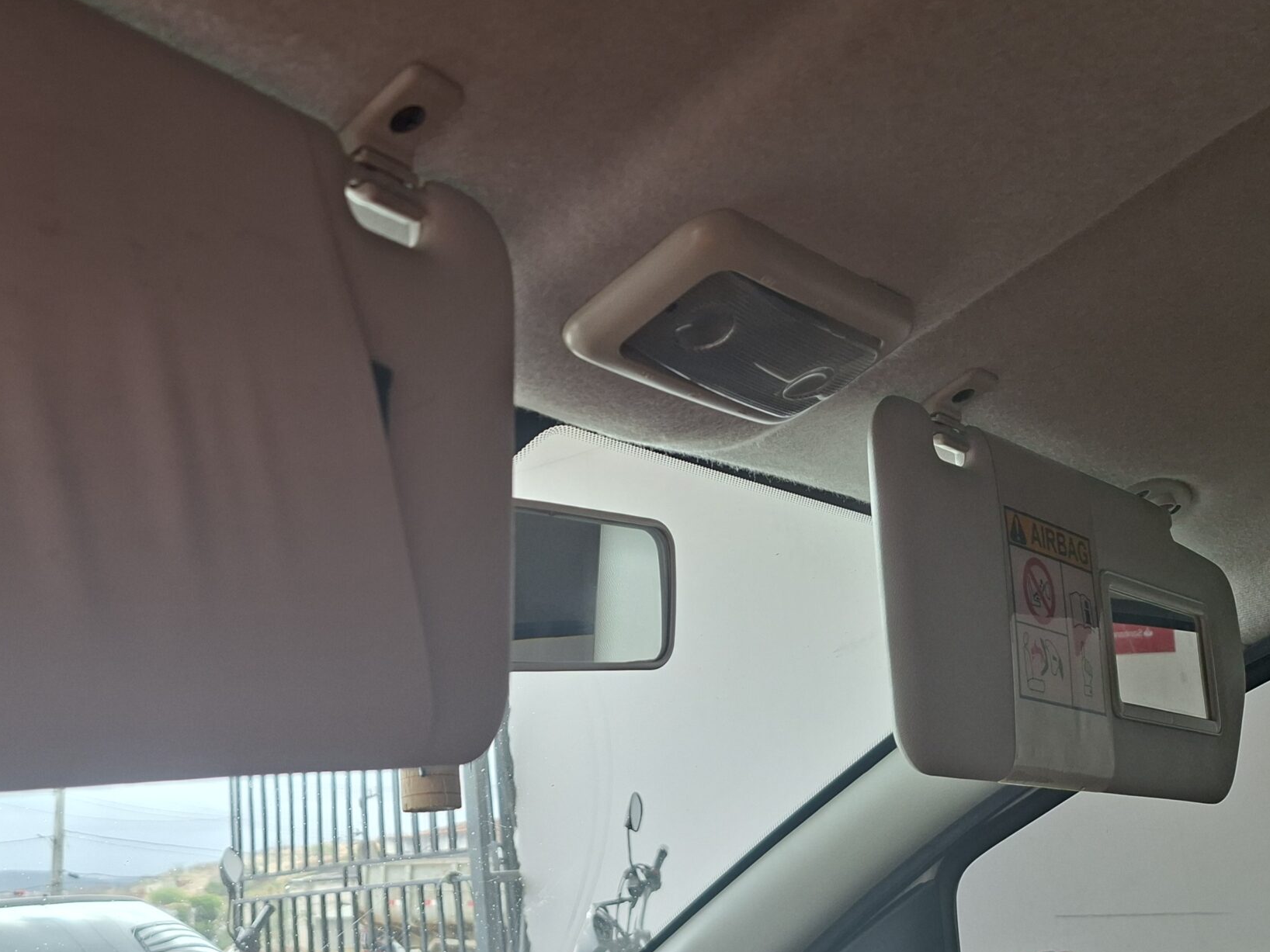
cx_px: 405
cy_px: 528
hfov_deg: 50.3
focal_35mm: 36
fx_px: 1321
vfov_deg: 39.6
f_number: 1.8
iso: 50
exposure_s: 1/133
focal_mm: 5.54
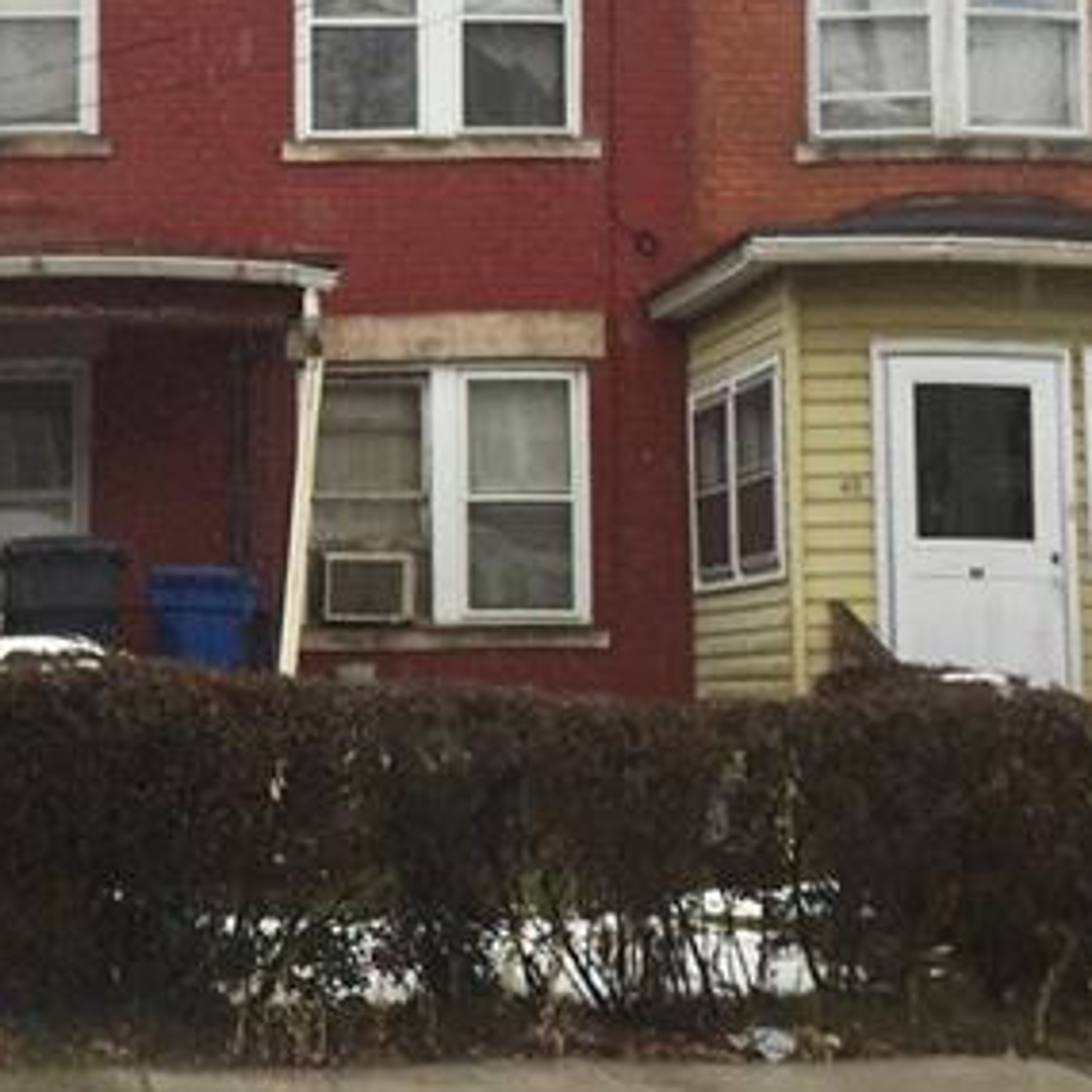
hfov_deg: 24.3
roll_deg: +0.6
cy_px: 441
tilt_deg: -0.1
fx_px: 2463
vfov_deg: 25.0
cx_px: 103
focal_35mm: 69
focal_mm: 4.15
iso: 32
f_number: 2.2
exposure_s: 1/455
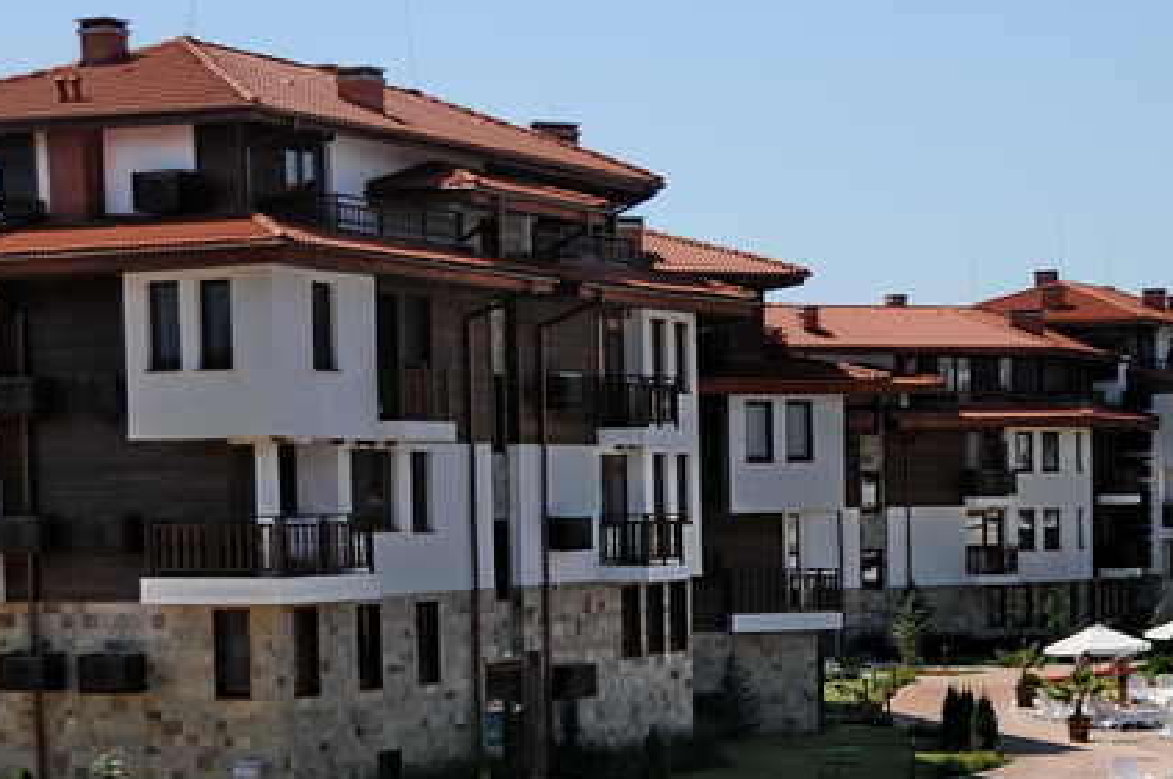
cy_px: 595
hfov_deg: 22.9
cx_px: 871
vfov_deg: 15.4
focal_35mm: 88
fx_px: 2862
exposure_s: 1/2000
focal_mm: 31
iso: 200
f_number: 4
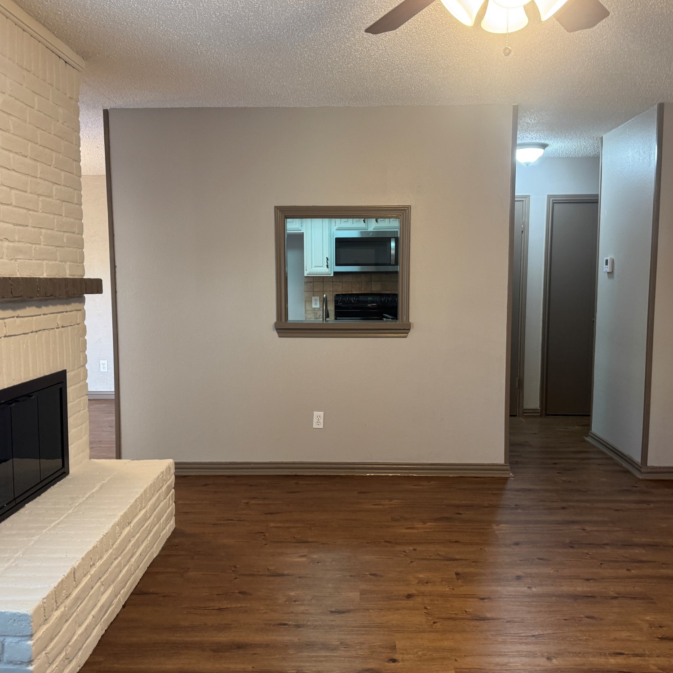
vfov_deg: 55.6
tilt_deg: -3.9
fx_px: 638
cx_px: 332
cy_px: 330
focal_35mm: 29
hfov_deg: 55.6
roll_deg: +0.0
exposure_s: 1/60
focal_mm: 6.76
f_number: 1.78
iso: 200
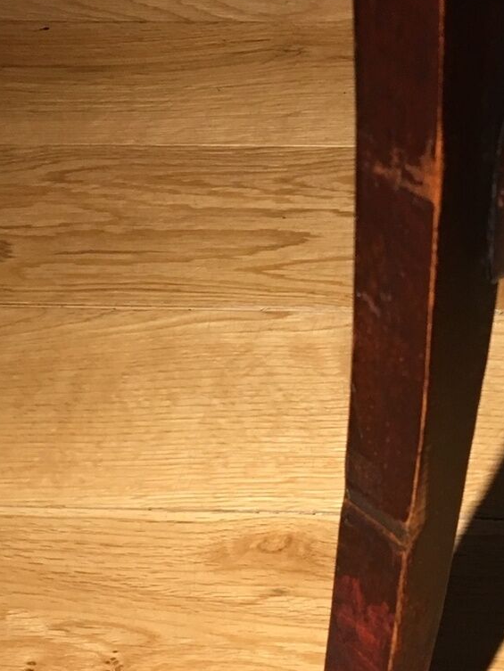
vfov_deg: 25.3
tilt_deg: -50.4
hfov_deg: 18.9
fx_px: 1494
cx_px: 408
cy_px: 307
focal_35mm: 77
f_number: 2.2
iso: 100
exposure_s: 1/33
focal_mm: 4.15
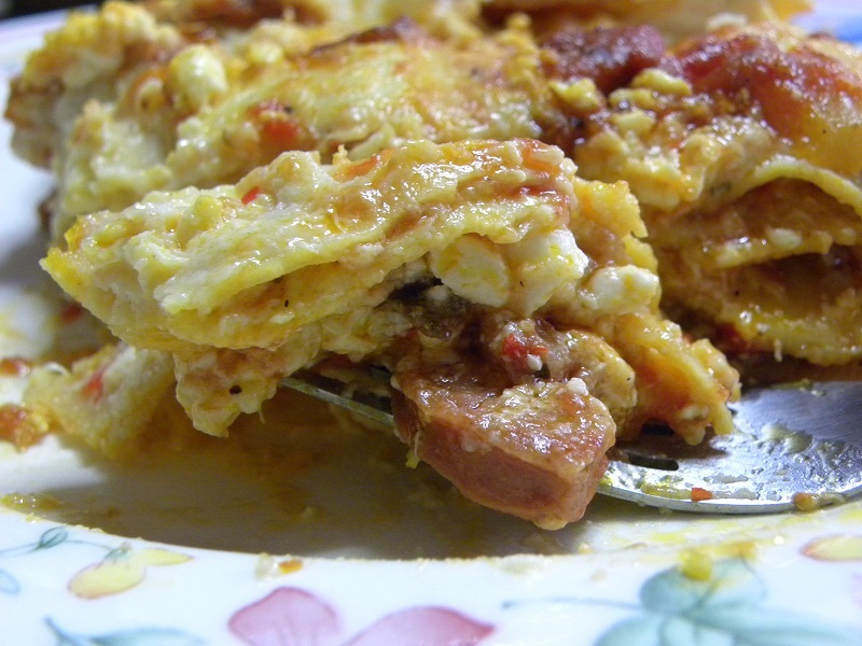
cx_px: 431
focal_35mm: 52
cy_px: 323
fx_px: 1295
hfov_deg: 36.8
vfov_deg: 28.0
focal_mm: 9.2
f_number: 3.5
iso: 400
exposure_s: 1/15.7
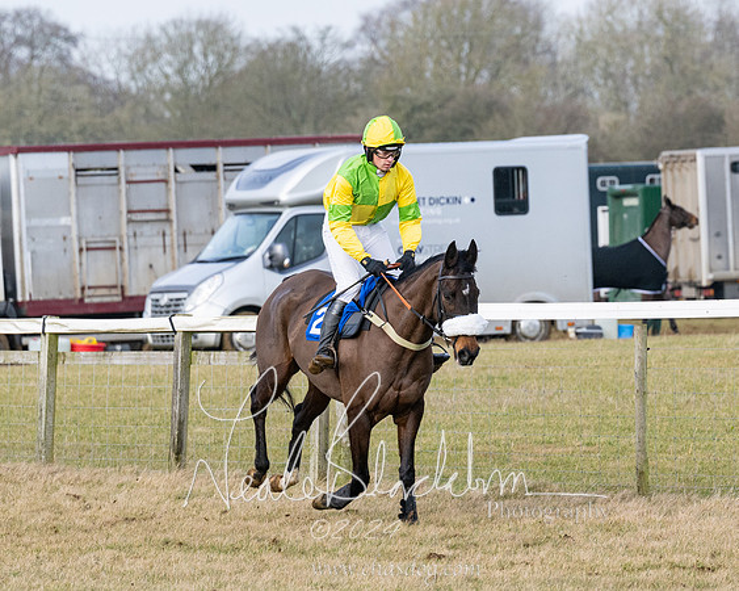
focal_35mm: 399
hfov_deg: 4.8
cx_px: 491
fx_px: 8735
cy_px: 329
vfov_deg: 3.9
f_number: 5
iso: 400
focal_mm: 175
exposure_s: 1/1250
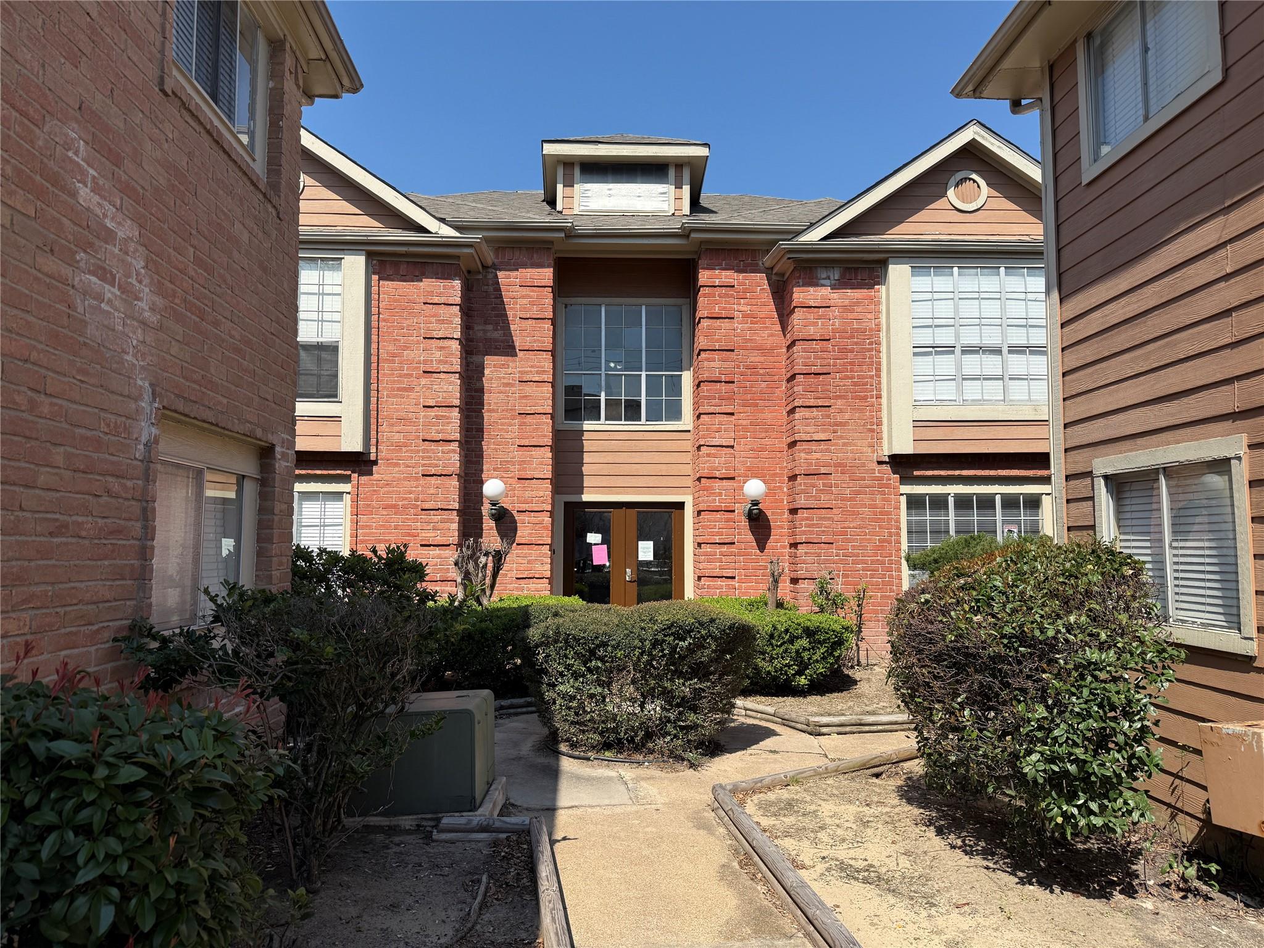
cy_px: 474
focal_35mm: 24
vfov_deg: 56.8
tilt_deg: +5.1
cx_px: 632
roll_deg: -0.2
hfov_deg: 71.6
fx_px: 876
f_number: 1.78
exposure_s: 1/4167
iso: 80
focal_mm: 6.76
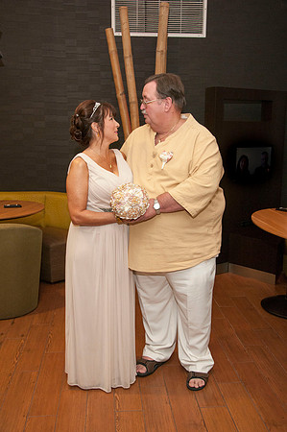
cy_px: 216
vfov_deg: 51.3
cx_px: 144
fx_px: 449
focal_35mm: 38
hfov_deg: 35.4
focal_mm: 25
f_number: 5.6
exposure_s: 1/30
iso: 400
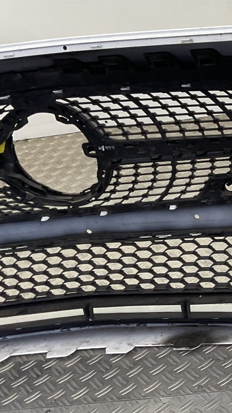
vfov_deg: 31.9
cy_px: 224
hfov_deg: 16.5
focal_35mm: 66
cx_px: 353
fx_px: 722
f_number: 1.8
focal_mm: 3
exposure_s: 1/120
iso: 32
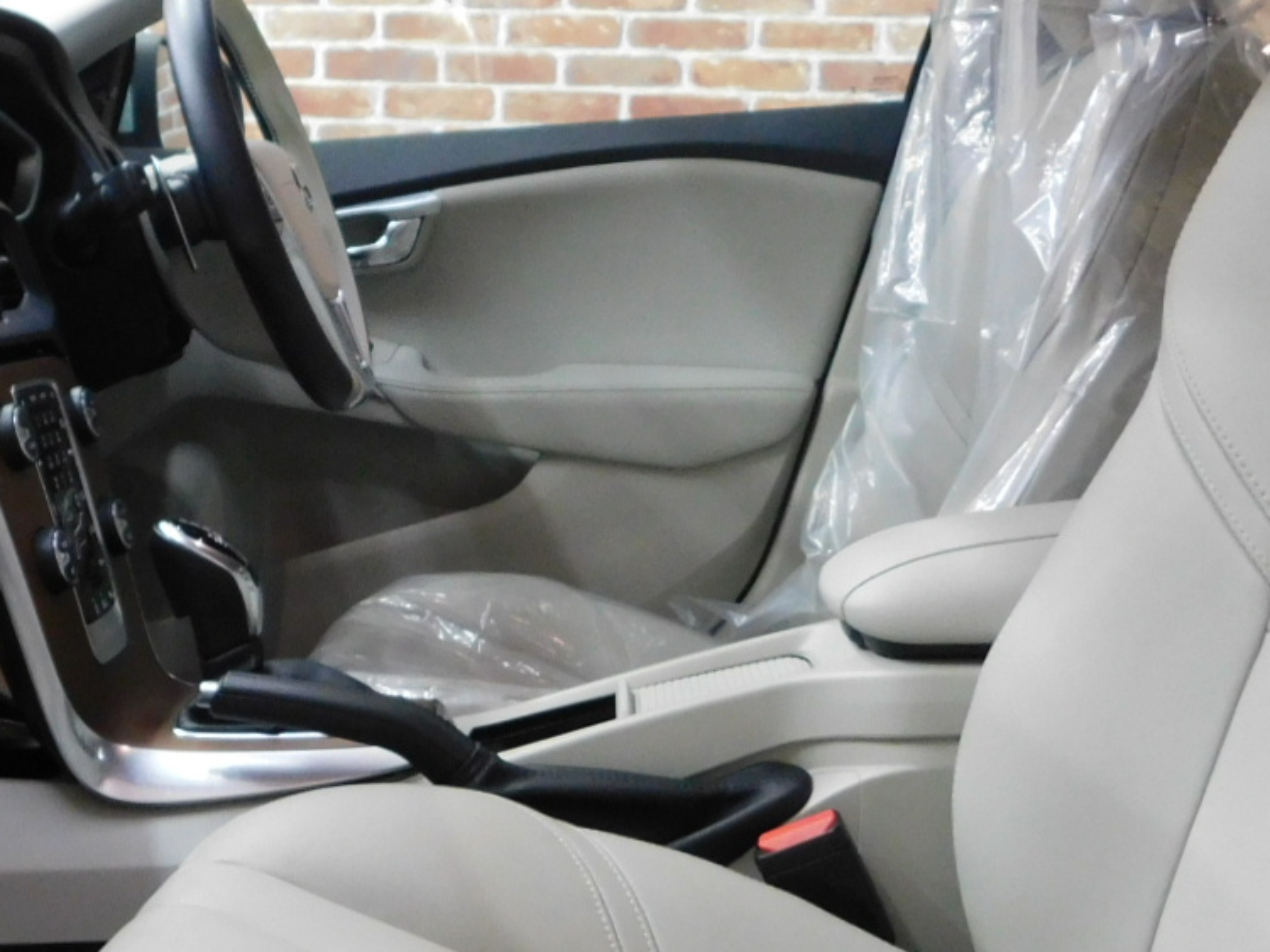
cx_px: 299
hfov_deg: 37.8
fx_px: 1797
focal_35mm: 49
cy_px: 338
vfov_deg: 29.5
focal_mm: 4
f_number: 3
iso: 400
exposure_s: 1/20
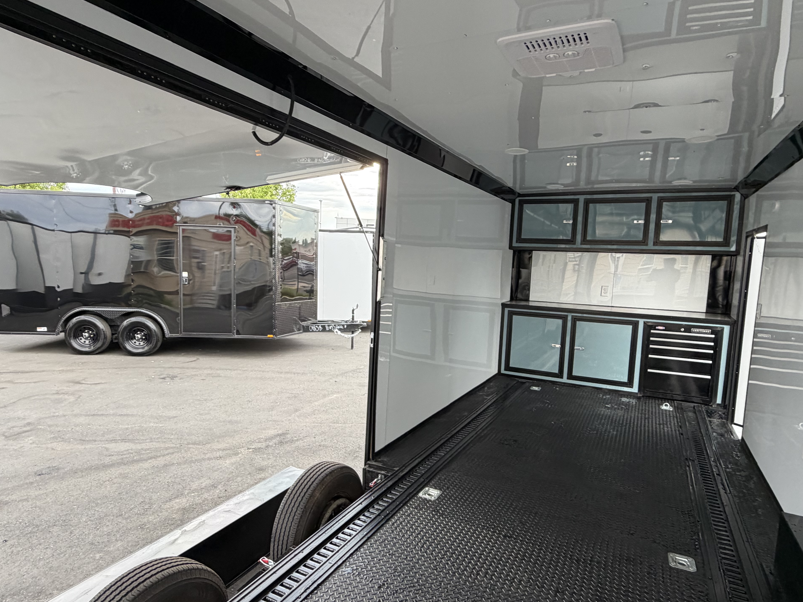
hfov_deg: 79.0
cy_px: 315
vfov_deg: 63.4
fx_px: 487
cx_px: 416
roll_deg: -1.3
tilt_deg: -5.0
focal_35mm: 21
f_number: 2.2
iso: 125
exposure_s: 1/121
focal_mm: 2.22
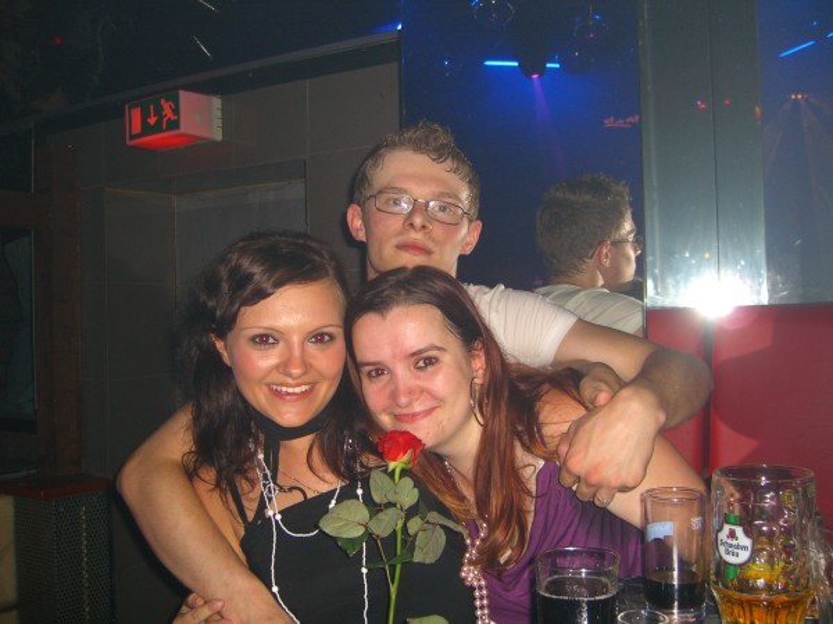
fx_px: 914
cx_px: 416
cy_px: 312
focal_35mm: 38
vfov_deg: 37.7
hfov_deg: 49.0
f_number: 2.8
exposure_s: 1/60
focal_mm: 7.9
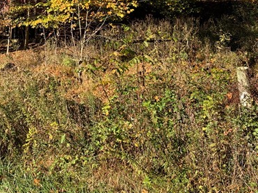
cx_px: -22
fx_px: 492
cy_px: -3
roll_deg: -0.9
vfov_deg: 21.4
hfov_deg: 27.1
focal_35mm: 66
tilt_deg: +6.5
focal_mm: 6.93
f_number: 1.8
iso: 64
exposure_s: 1/1642
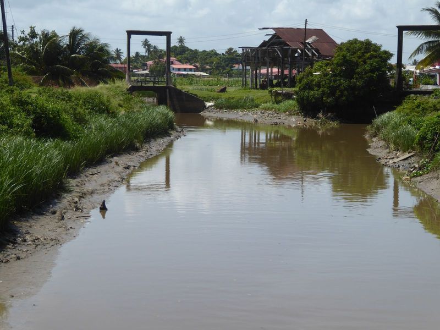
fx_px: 1157
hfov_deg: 21.5
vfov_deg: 16.2
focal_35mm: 91
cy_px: 165
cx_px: 220
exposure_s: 1/500
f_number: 4.8
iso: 80
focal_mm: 15
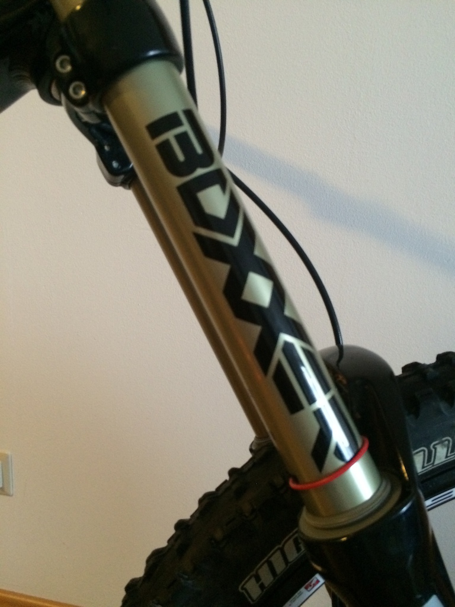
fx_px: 508
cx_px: 228
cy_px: 304
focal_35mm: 29
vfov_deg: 61.7
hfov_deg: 48.2
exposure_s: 1/17
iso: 400
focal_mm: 4.15
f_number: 2.2
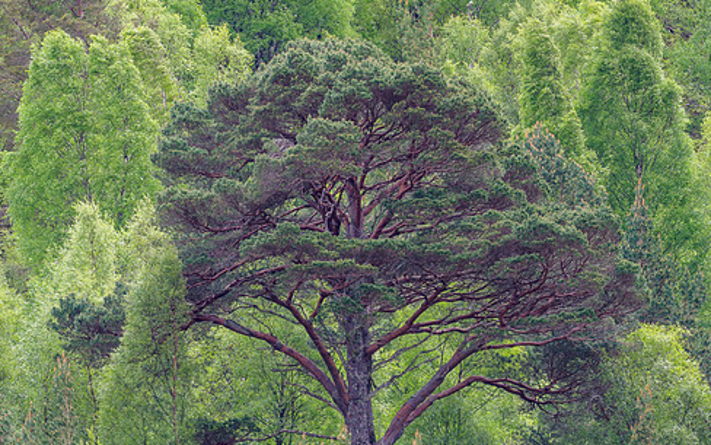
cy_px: 307
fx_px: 18059
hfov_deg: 2.3
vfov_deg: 1.4
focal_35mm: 932
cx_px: 374
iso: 250
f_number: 4.5
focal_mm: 300
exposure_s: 1/320
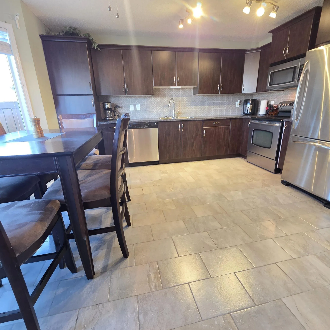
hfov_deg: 87.4
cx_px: 166
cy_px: 171
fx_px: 173
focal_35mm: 16
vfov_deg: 87.4
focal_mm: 2.2
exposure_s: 1/60
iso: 400
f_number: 1.9
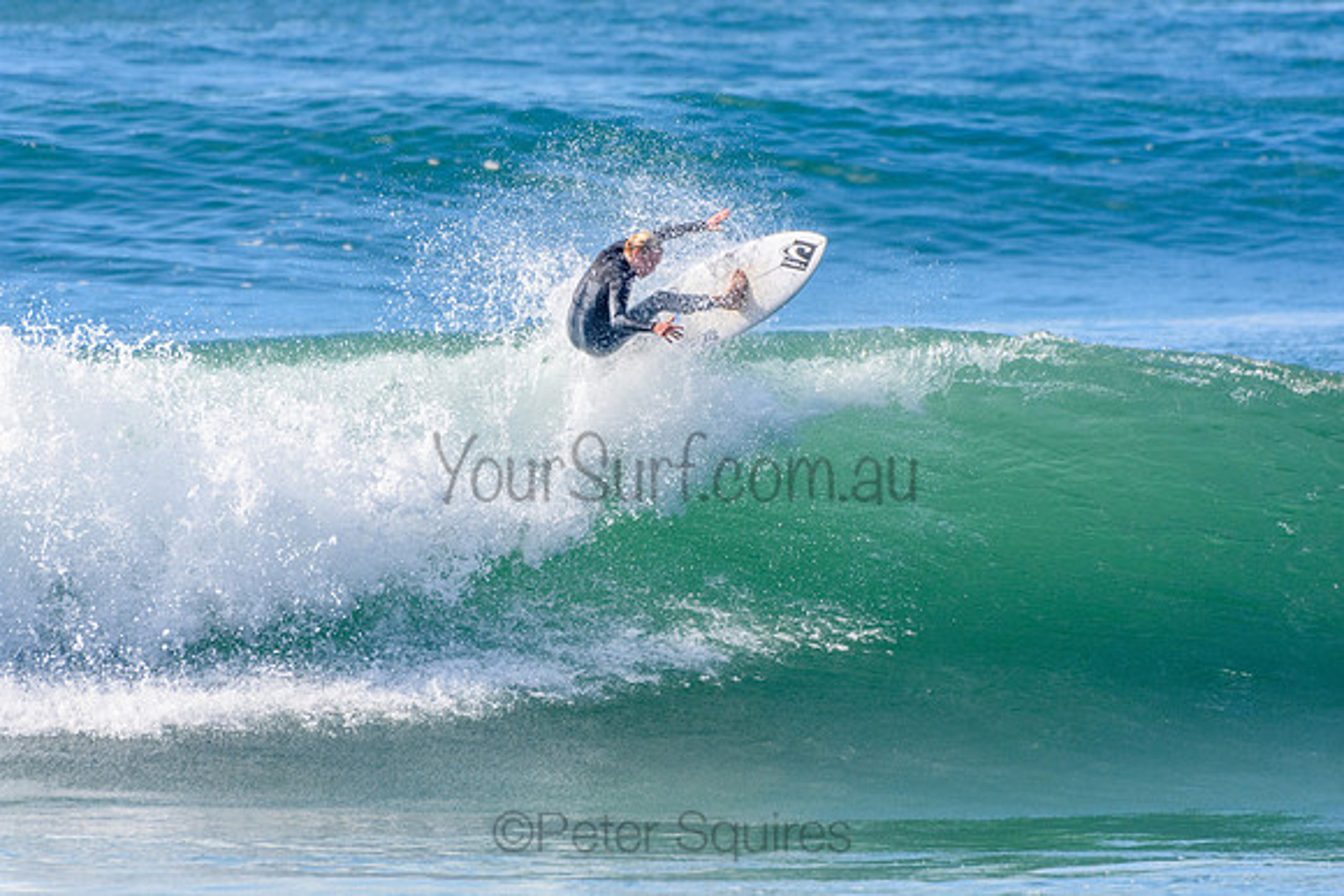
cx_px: 672
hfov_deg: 2.7
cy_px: 448
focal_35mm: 750
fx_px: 28005
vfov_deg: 1.8
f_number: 5.6
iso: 400
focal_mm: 500
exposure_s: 1/2000
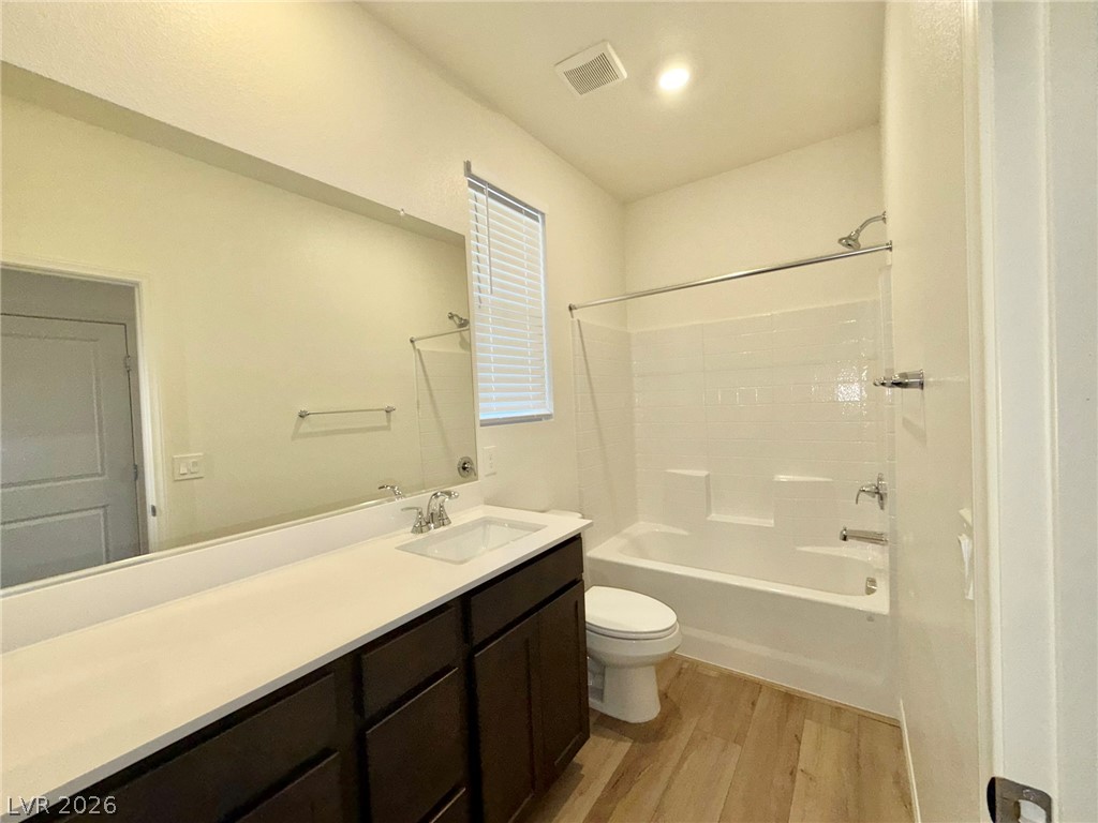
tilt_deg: -2.6
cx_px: 549
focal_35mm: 14
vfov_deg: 85.7
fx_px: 444
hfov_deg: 102.1
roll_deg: +2.7
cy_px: 412
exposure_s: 1/120
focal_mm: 2.22
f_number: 2.2
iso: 100
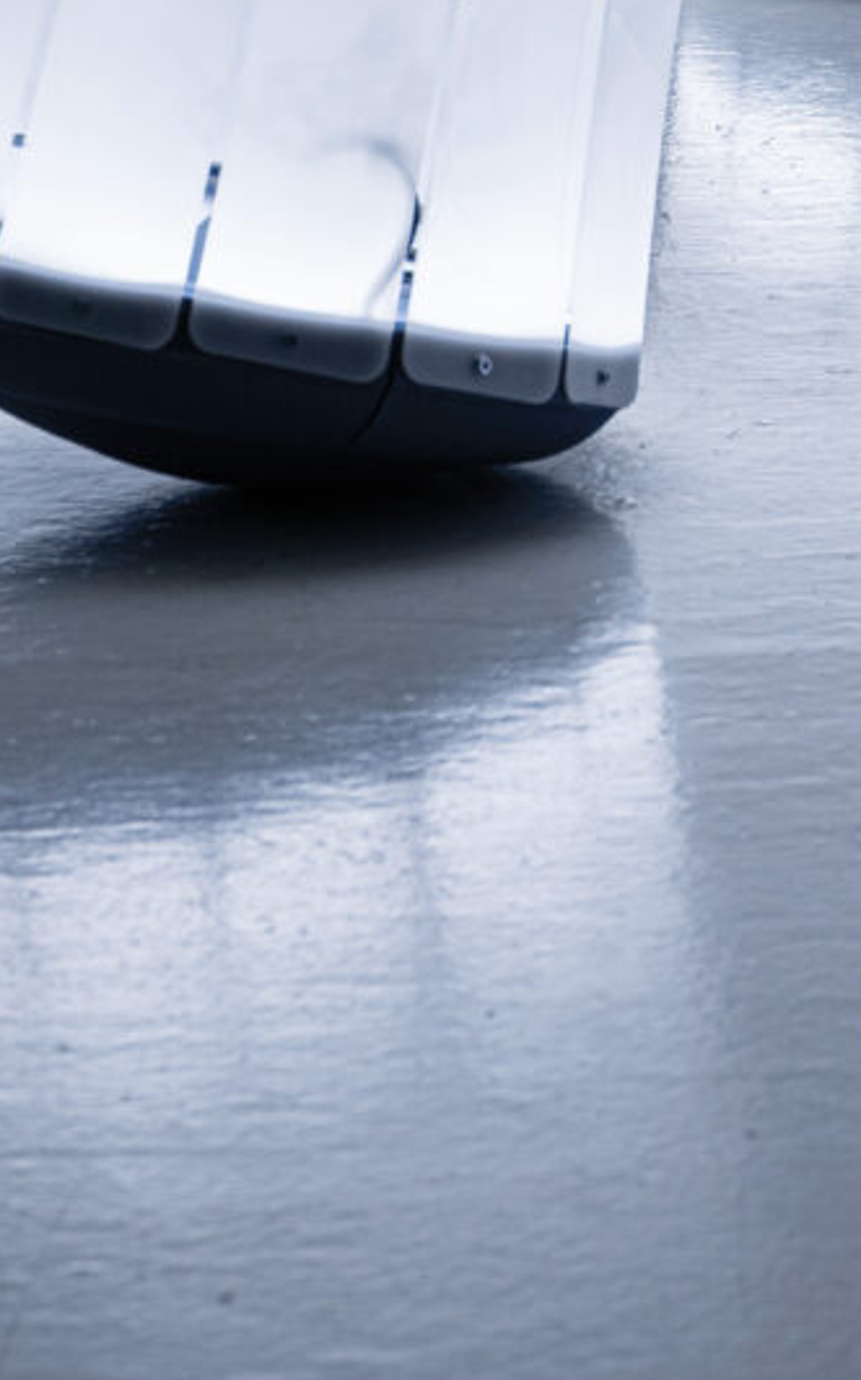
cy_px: -1689
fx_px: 18229
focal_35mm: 485
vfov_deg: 4.3
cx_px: 1157
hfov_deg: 2.7
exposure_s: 1/20
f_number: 8
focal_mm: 120
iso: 100
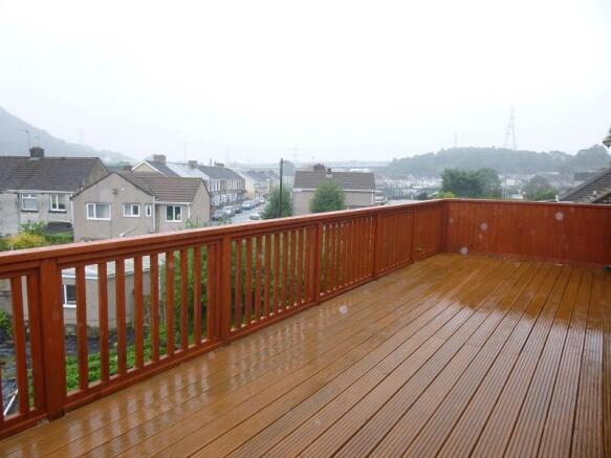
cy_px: 229
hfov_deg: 69.4
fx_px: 441
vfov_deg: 54.9
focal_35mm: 25
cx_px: 306
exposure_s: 1/160
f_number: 3.1
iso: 100
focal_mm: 4.5
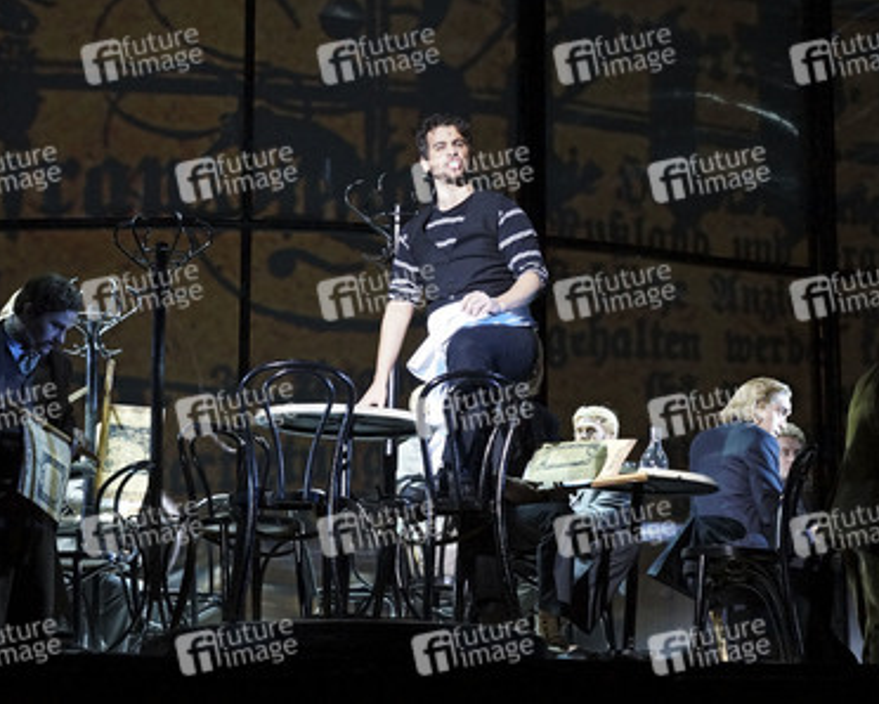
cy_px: 352
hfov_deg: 22.7
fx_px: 2186
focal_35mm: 84
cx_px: 409
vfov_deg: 18.3
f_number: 5.6
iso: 1250
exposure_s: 1/125
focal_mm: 35
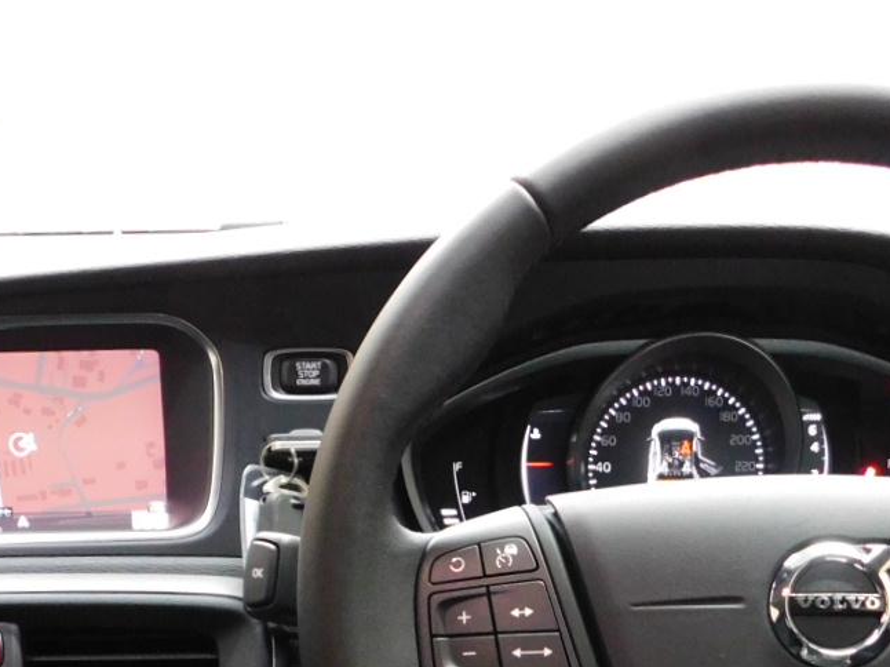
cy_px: 769
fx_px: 1465
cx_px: 355
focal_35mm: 57
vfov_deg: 23.7
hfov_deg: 33.7
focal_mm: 4
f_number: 3
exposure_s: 1/8
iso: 450
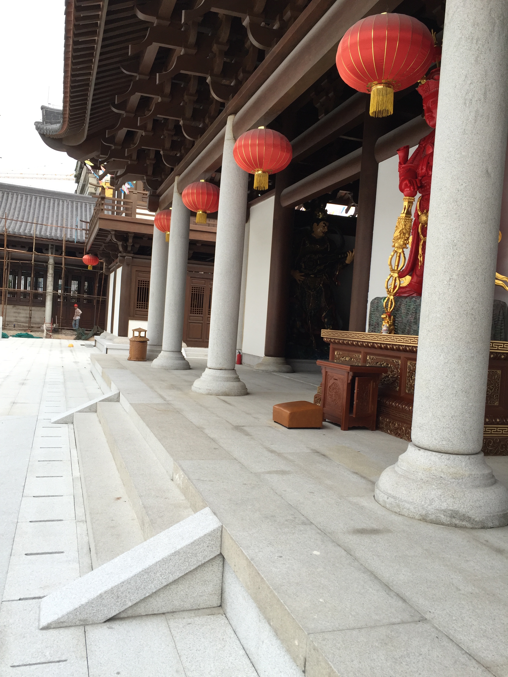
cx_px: 254
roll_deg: -3.7
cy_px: 338
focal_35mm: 29
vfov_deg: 61.7
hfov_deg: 48.2
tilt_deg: -1.4
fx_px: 567
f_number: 2.2
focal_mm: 4.15
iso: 32
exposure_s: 1/100
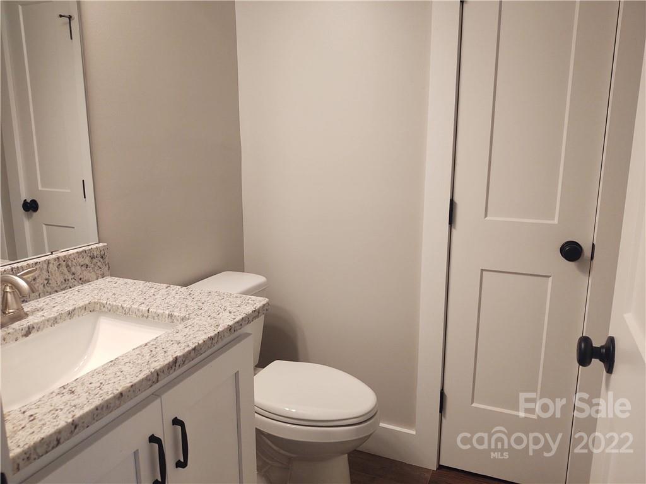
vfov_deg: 51.4
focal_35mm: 27
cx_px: 323
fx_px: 504
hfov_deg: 65.3
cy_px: 242
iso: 159
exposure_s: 1/100
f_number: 1.7
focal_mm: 4.75
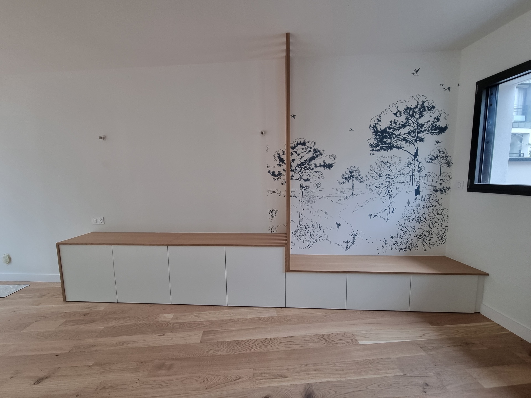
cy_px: 199
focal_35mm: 13
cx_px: 266
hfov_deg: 106.2
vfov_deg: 89.9
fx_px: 199
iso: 125
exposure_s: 1/50
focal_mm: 2.2
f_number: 2.2
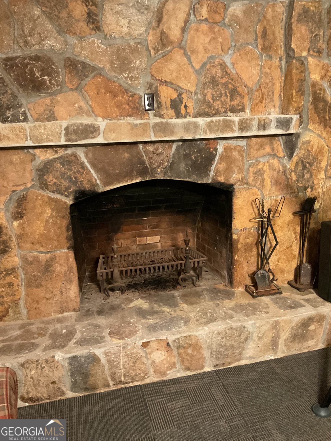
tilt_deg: -12.8
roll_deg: +1.2
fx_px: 370
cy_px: 220
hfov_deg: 48.2
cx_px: 166
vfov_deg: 61.7
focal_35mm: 29
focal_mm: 3
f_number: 1.8
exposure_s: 1/24
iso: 500
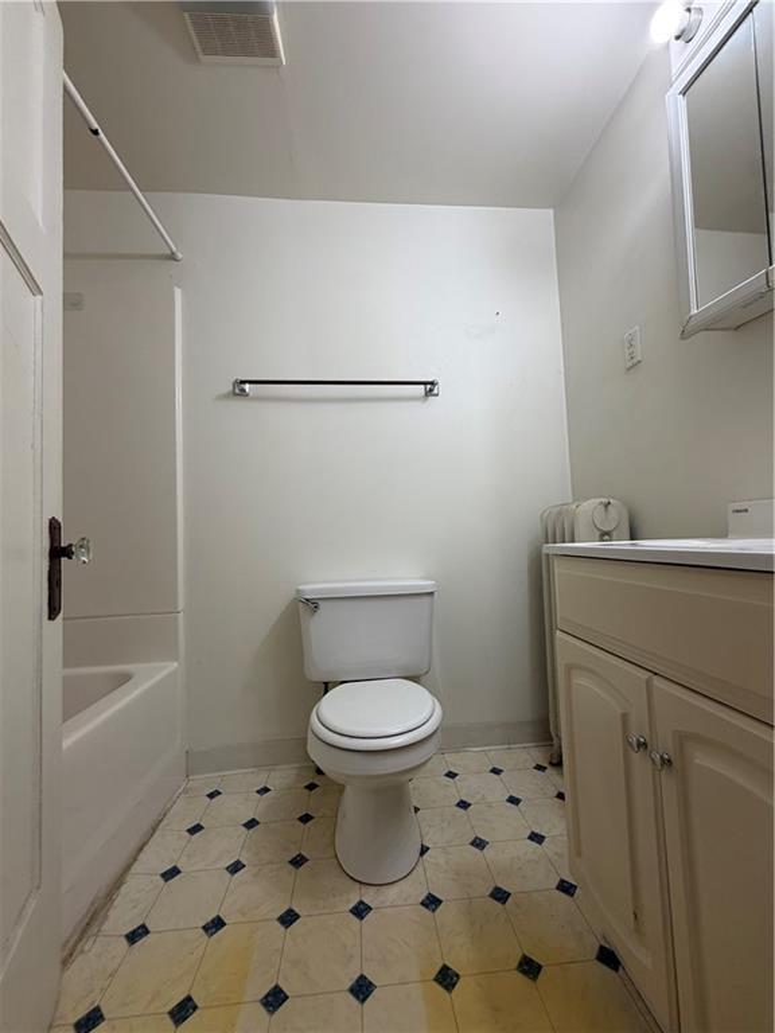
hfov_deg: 85.7
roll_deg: +0.5
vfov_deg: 102.1
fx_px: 418
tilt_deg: +1.9
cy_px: 516
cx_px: 388
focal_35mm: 14
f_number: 2.2
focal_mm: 2.22
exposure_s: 1/120
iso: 160
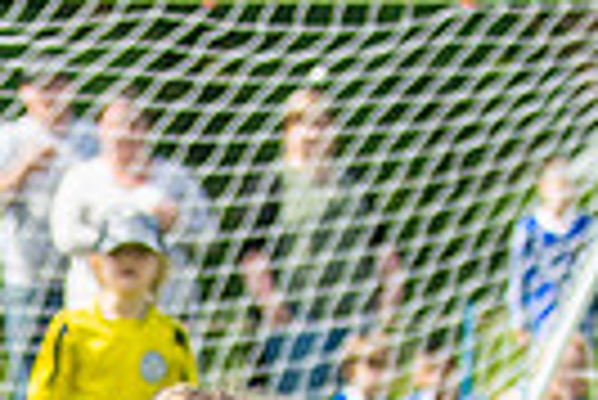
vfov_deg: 3.0
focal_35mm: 458
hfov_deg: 4.5
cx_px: -387
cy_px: 861
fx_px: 7616
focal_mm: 70
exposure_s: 1/1600
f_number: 3.2
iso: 250
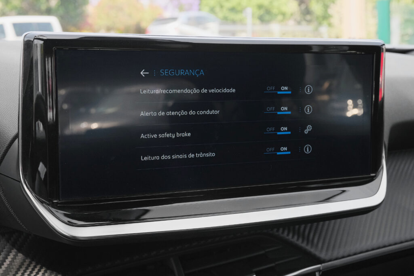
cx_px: 207
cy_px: 138
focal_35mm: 48
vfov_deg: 28.1
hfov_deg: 41.1
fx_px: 552
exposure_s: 1/250
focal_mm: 32.3
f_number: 9
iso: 2000
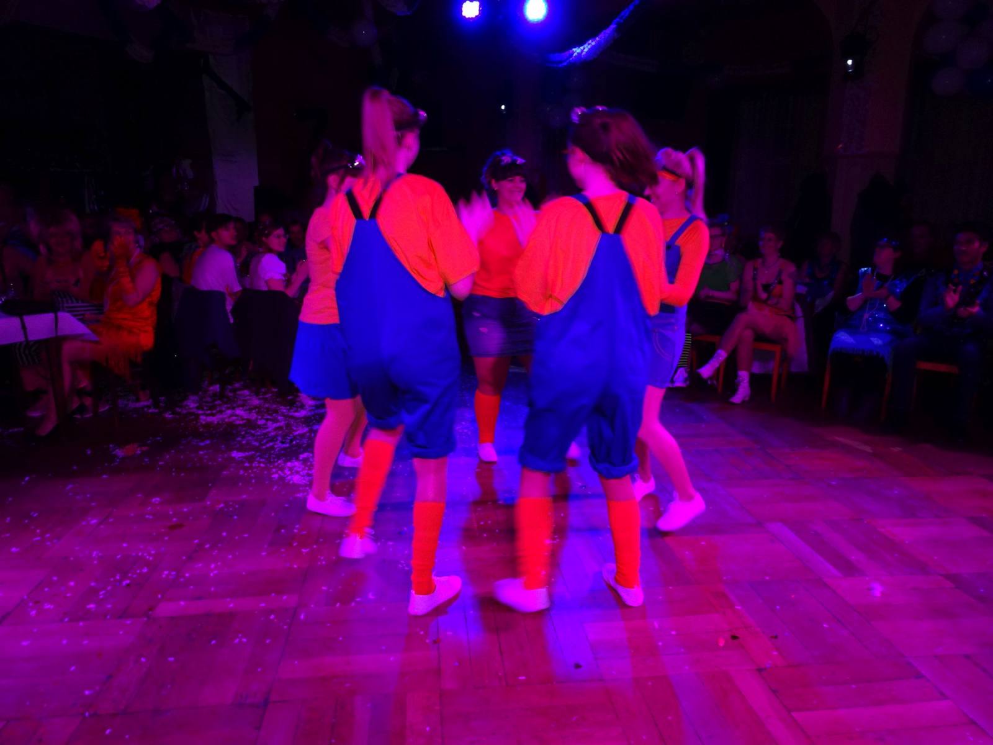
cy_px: 372
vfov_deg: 56.8
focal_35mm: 24
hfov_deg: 71.6
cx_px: 496
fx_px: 688
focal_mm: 4.1
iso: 125
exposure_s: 1/30
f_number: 3.5
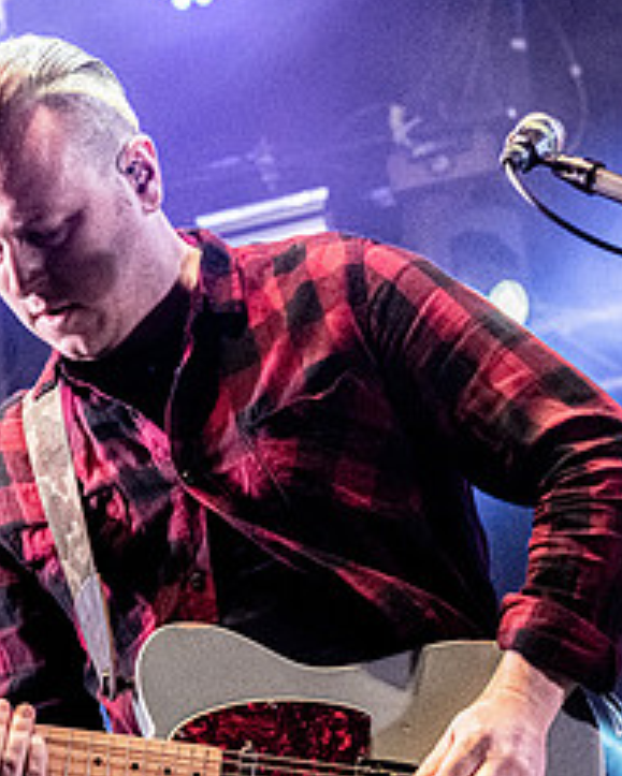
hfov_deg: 9.8
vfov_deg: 12.2
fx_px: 3633
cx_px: 206
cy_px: 526
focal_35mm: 158
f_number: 5
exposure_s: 1/800
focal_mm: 70
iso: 6400
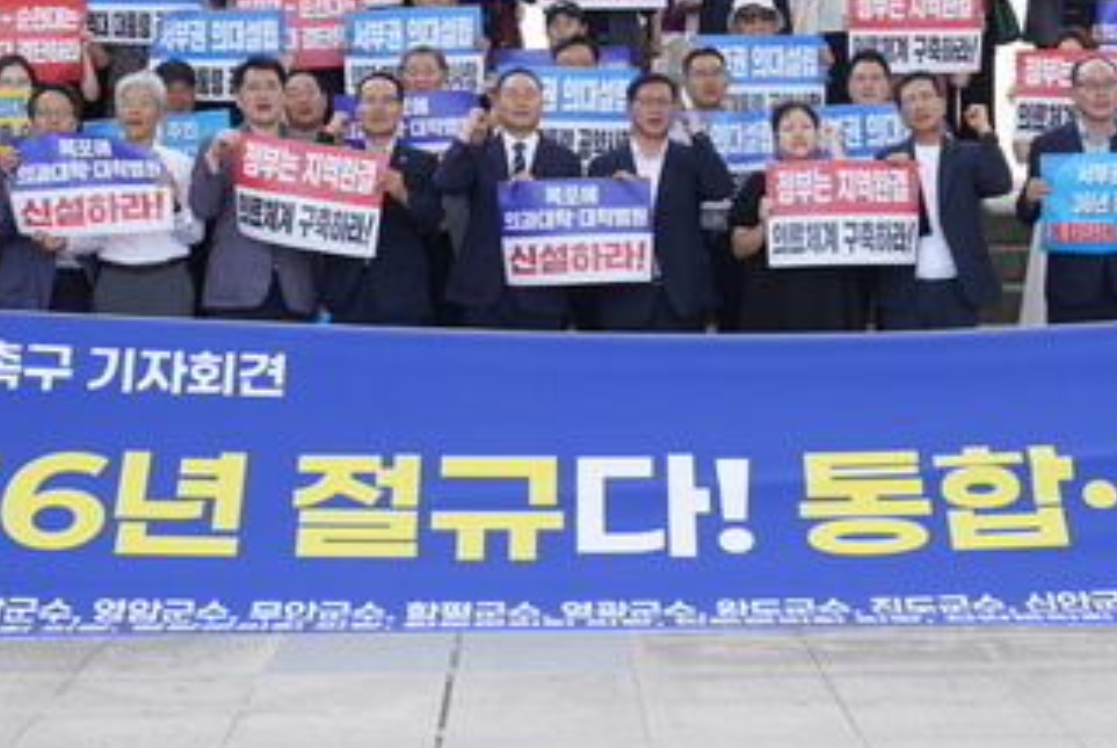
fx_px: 2796
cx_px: 647
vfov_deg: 15.1
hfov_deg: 22.6
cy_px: 77
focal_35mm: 90
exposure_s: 1/250
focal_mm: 46
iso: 250
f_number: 5
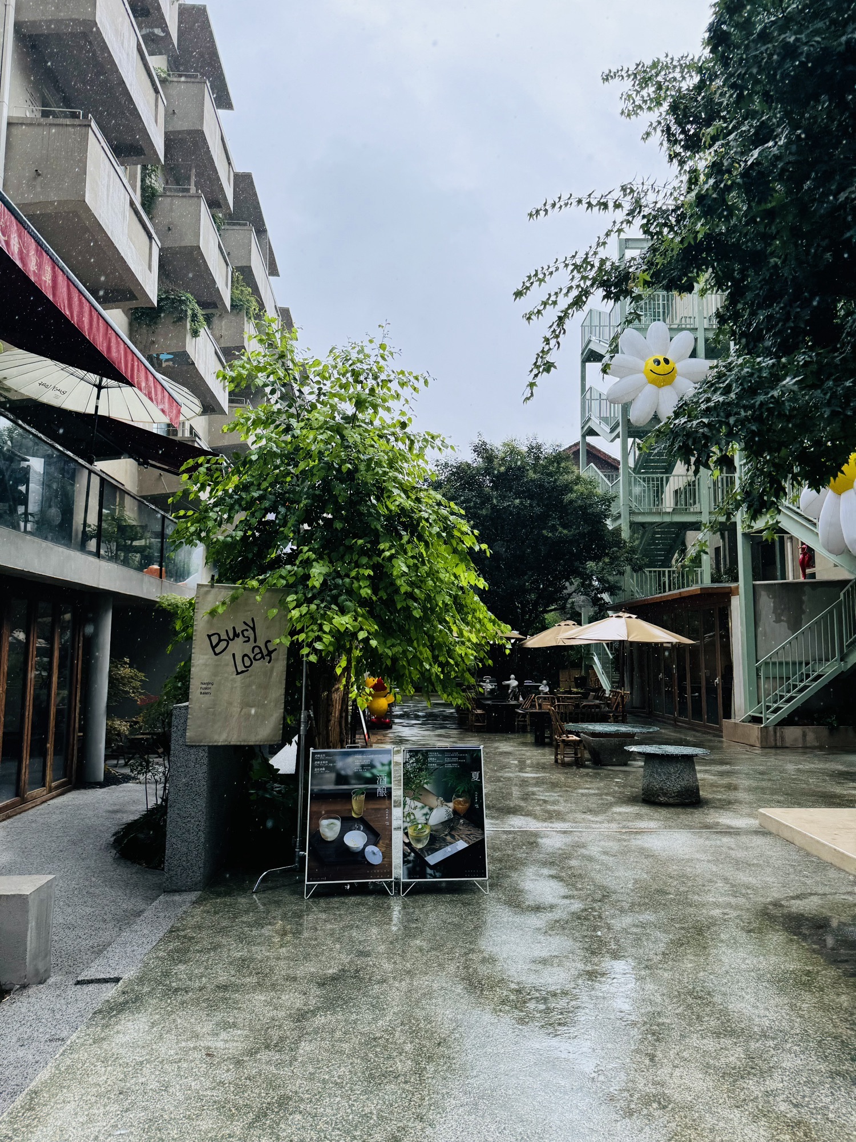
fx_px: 792
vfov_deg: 71.6
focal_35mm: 24
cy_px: 571
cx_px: 428
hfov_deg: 56.8
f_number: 1.78
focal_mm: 6.76
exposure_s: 1/549
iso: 80
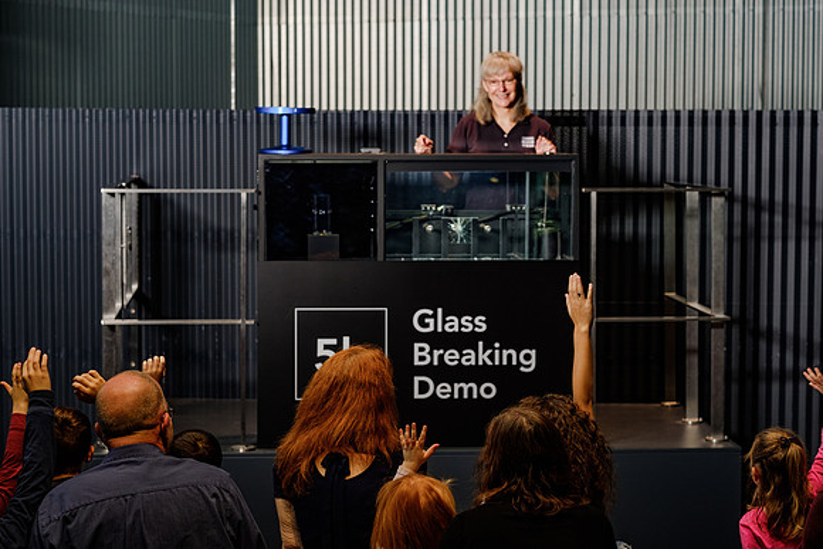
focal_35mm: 85
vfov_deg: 16.1
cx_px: 410
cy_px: 274
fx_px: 1936
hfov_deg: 24.0
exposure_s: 1/125
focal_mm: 56
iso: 400
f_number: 3.2
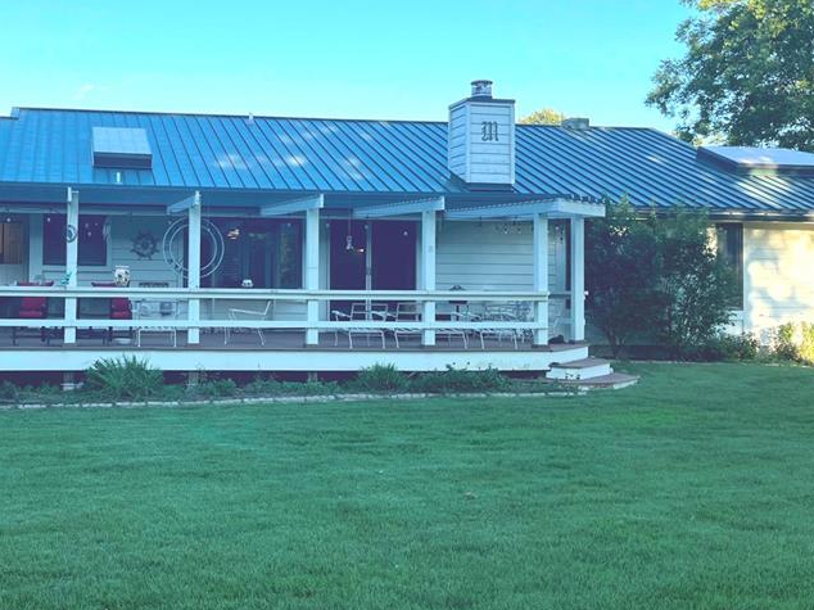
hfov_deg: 43.4
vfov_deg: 34.2
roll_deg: -0.4
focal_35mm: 42
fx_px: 987
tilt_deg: +1.8
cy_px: 243
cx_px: 204
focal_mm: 5.1
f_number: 1.6
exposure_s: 1/1199
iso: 50
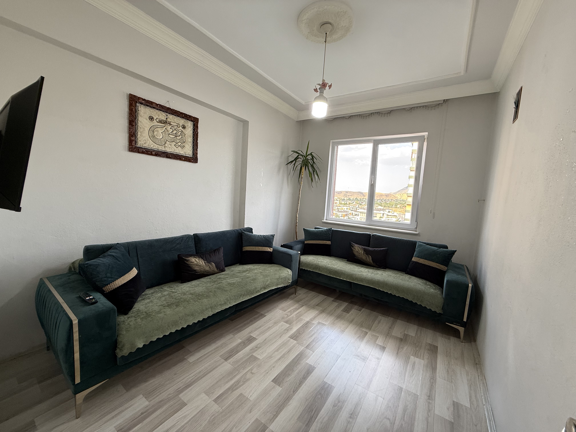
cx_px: 288
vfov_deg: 85.7
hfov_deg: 102.1
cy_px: 216
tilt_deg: -4.5
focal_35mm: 14
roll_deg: -4.3
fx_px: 233
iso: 125
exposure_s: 1/100
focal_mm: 2.22
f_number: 2.2
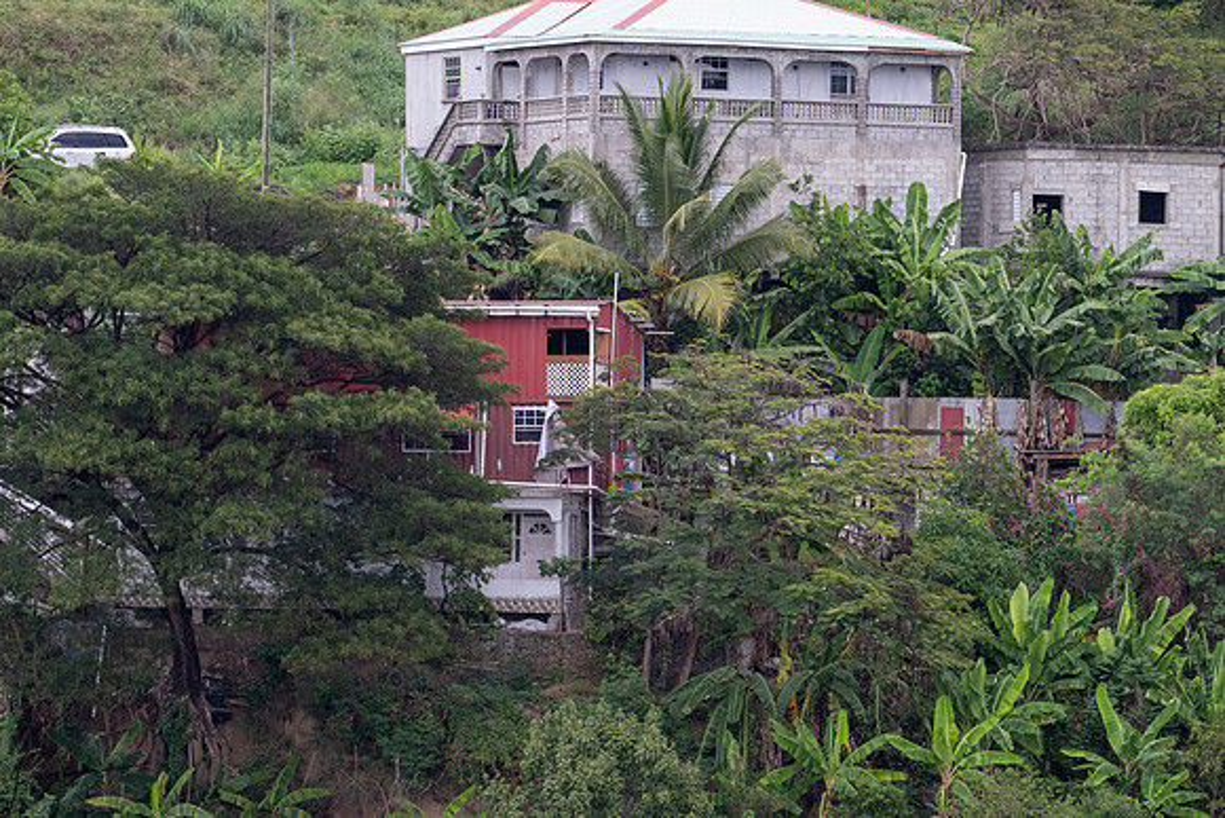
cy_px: 409
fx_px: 13614
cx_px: 612
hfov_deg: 5.2
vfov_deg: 3.4
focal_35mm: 400
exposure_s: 1/1000
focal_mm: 400
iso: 2500
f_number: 8
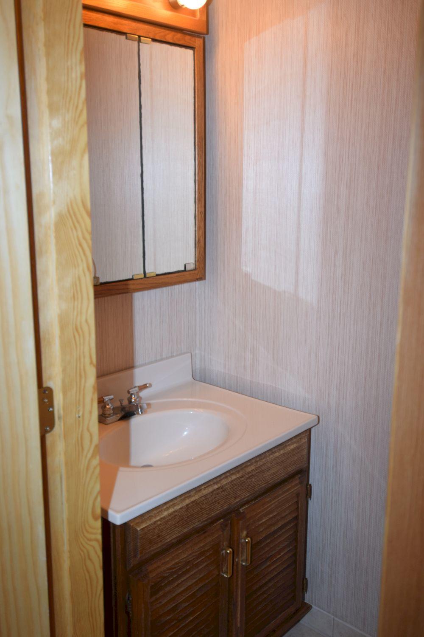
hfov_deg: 36.9
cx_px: 212
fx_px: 636
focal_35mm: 36
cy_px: 318
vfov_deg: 53.1
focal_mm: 24
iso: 500
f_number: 4
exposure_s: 1/60
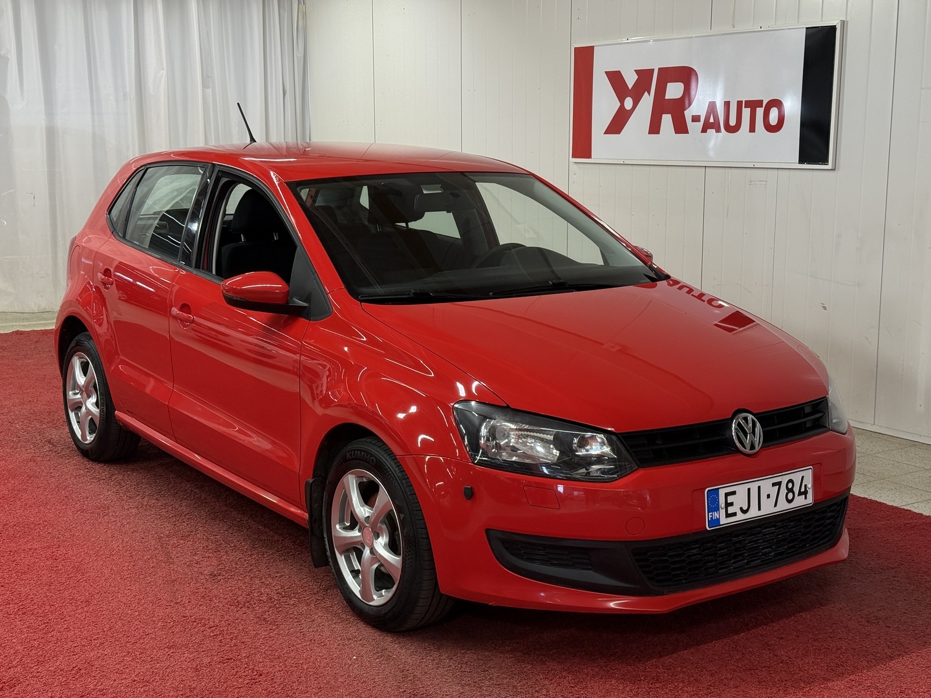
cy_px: 349
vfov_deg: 30.3
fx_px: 1291
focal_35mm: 48
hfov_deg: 39.7
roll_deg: -0.2
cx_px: 466
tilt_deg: -9.3
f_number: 1.78
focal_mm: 6.76
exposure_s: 1/155
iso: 160
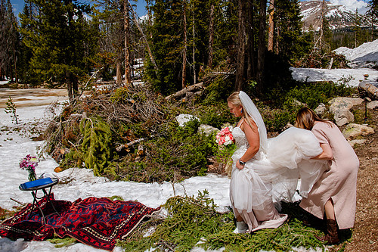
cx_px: 202
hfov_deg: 60.2
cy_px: 118
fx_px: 325
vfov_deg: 42.3
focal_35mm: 31
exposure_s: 1/640
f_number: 8
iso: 200
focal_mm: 24
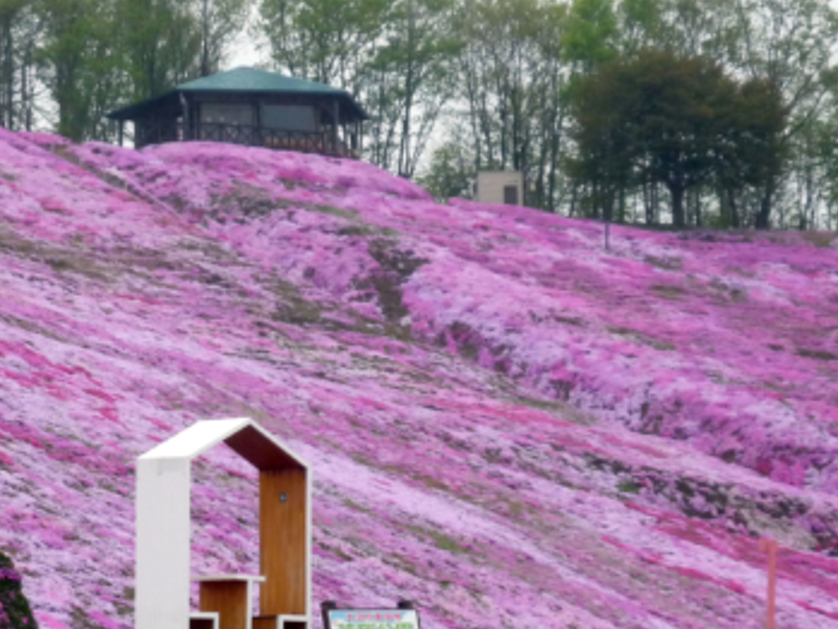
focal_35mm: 172
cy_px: 375
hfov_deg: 11.5
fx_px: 4165
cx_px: 240
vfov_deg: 8.6
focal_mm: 16.5
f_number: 5.1
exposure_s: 1/125
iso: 250
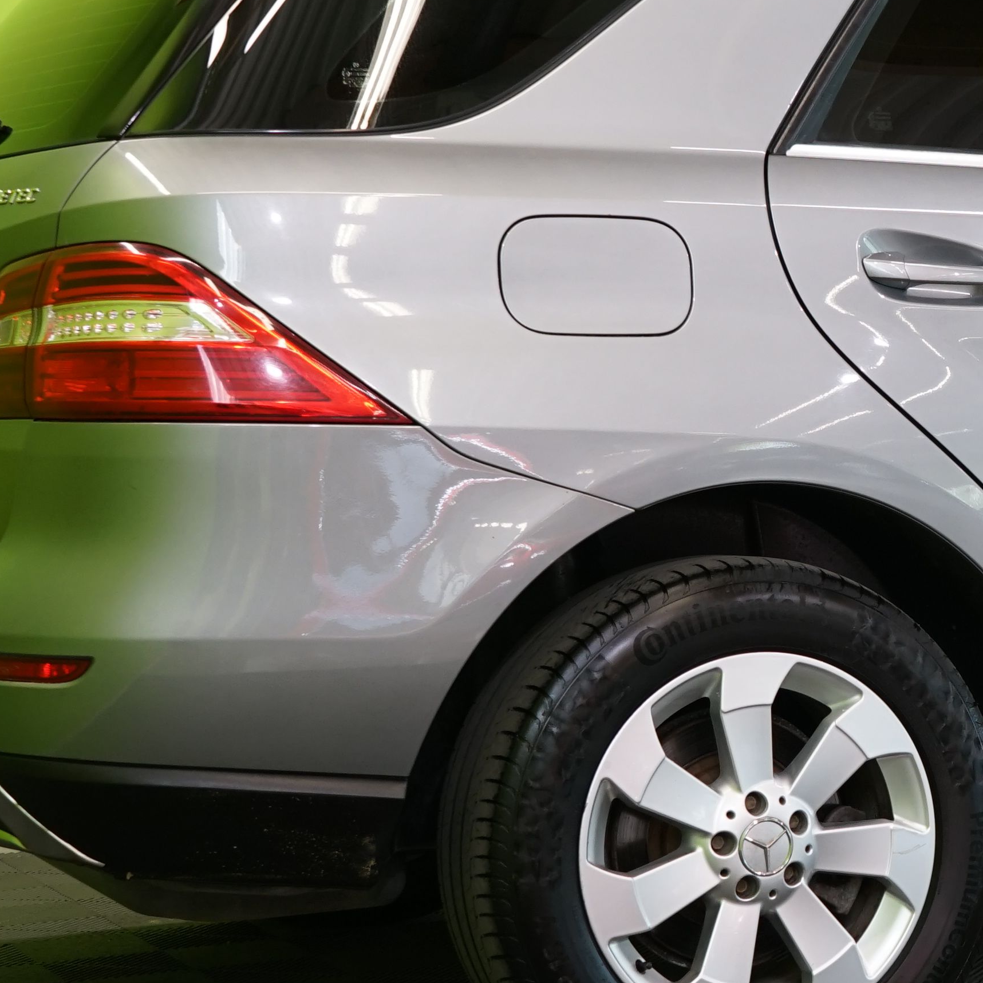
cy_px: 504
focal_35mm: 98
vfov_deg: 17.7
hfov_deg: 17.1
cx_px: 1116
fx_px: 3149
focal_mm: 33
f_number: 6.3
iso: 500
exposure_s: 1/30
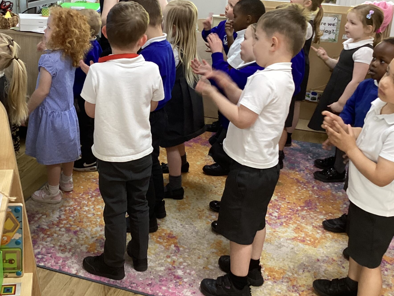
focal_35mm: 45
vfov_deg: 31.9
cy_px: 95
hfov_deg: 41.4
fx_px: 512
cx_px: 125
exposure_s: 1/50
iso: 125
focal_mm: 3.3
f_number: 2.4
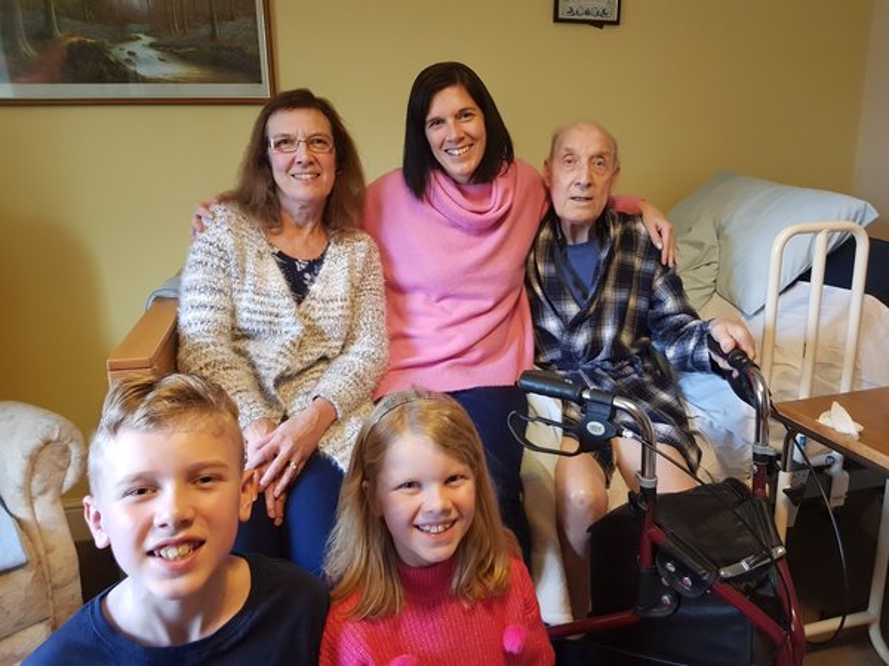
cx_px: 444
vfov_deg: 53.1
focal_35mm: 26
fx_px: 668
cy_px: 333
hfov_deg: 67.3
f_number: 1.7
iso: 250
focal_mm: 4.2
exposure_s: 1/25
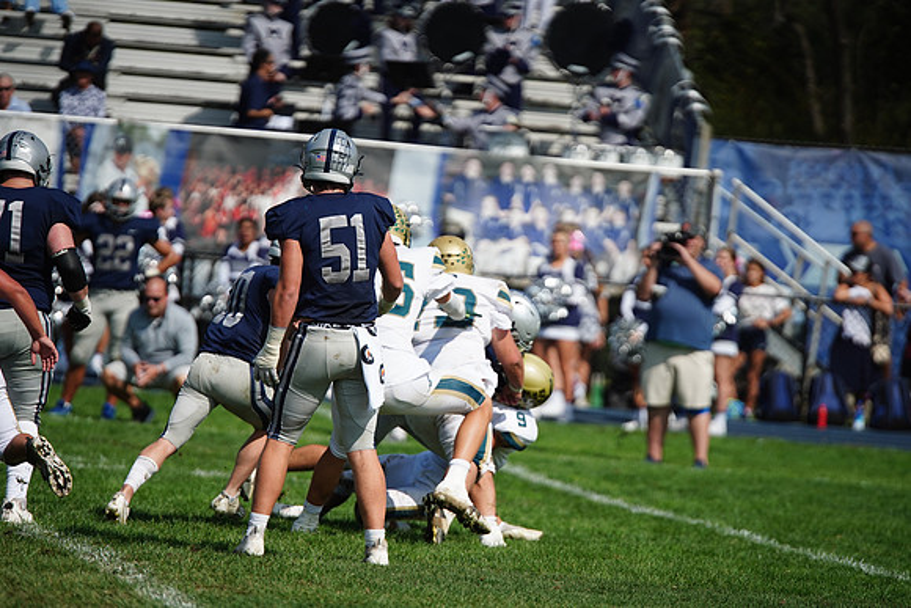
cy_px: 304
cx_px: 456
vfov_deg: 4.6
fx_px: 7593
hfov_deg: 6.9
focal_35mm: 300
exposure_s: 1/8000
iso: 400
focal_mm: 300
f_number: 2.8
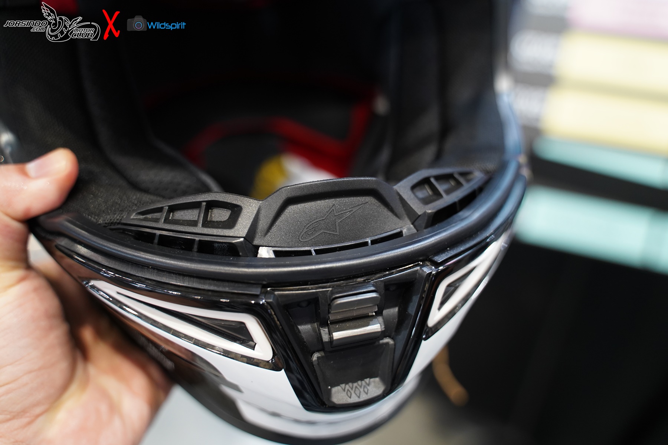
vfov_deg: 43.6
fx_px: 557
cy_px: 222
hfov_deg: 61.9
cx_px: 334
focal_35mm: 30
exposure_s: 1/60
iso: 1600
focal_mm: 30
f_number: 2.8
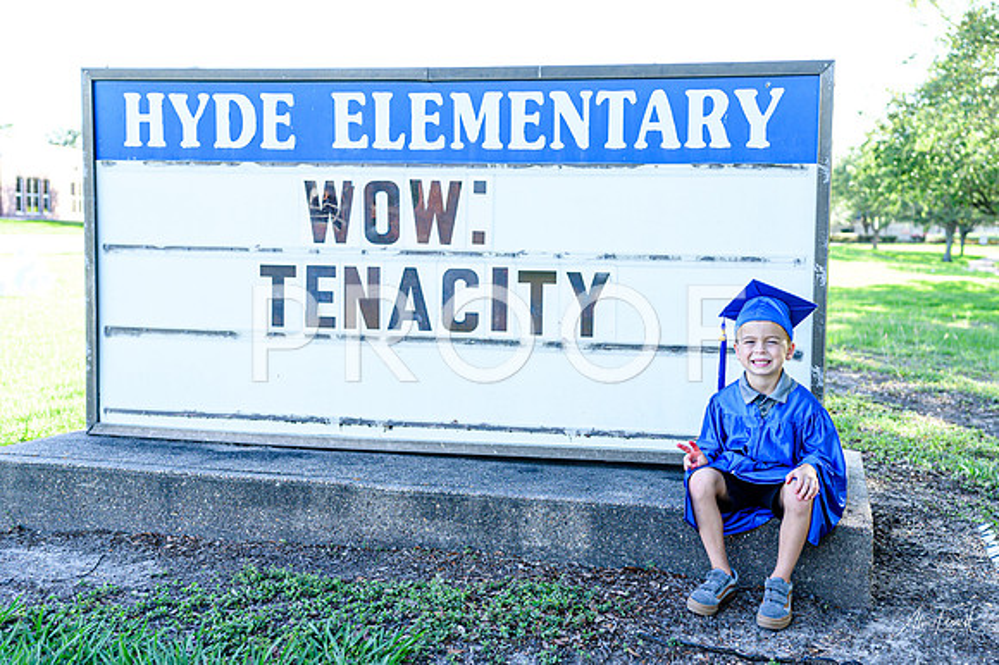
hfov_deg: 45.7
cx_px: 605
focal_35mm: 42
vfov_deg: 31.6
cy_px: 351
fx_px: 1176
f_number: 2.8
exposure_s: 1/800
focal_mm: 35
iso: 250
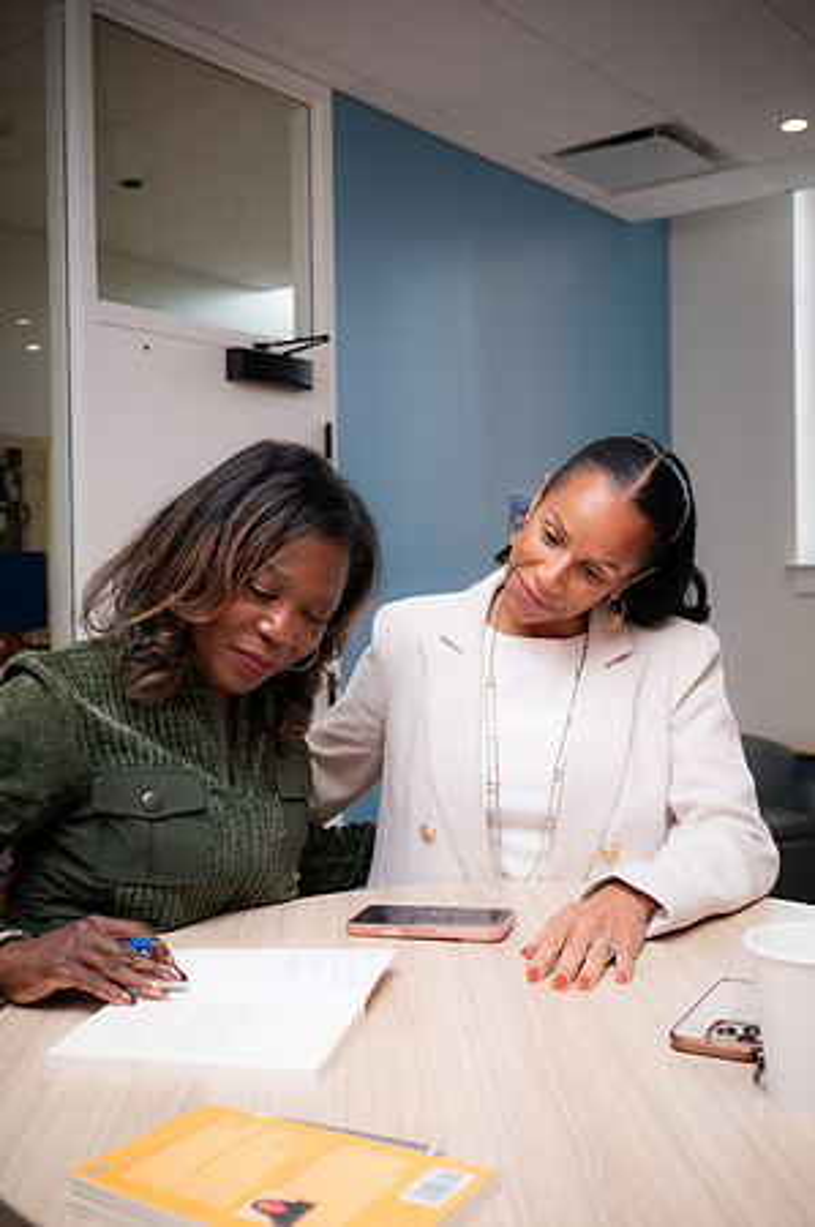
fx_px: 1259
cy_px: 614
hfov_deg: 35.9
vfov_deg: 51.9
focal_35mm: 37
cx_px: 408
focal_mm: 37
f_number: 5
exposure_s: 1/250
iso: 1600
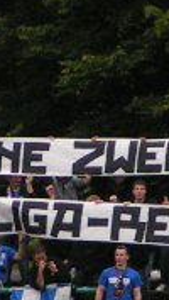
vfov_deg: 1.5
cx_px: 61
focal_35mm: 1460
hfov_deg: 0.8
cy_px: 198
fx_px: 11593
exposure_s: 1/250
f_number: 3.5
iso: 200
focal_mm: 45.4
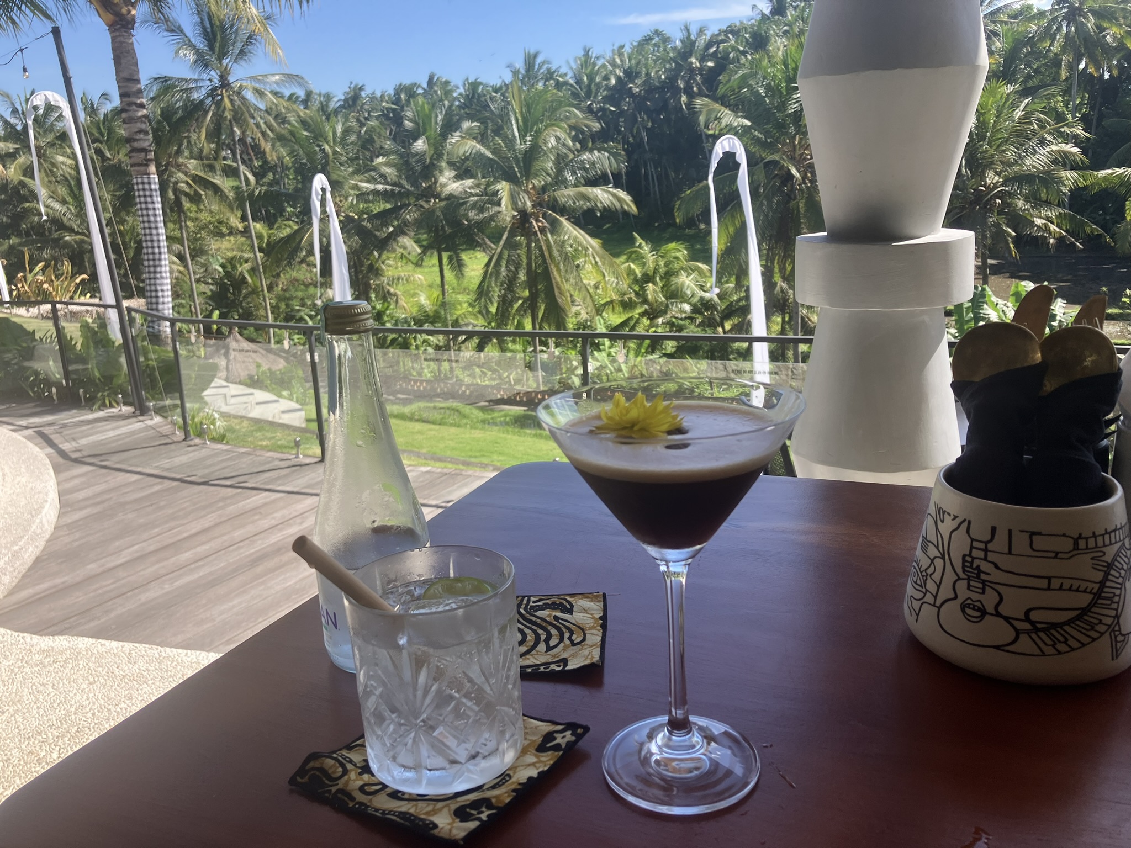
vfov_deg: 49.7
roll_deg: +3.2
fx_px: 915
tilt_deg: -14.9
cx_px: 566
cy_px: 424
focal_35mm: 28
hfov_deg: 63.4
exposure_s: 1/796
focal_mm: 3.99
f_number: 1.8
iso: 32
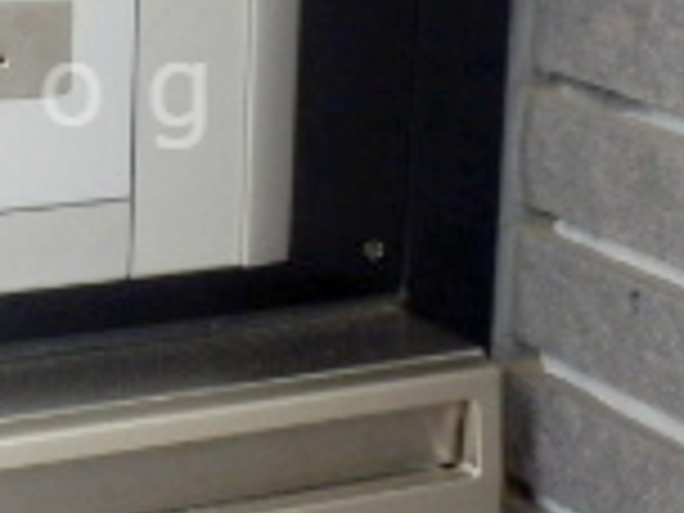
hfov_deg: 18.7
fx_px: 1996
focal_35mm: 101
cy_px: 94
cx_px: -76
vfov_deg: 14.6
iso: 160
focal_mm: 4.2
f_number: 3
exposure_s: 1/30
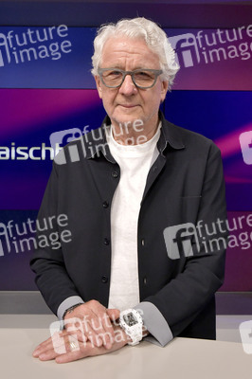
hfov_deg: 42.3
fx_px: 326
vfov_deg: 60.3
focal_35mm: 31
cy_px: 190
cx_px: 126
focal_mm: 31
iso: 2500
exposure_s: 1/250
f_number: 6.3
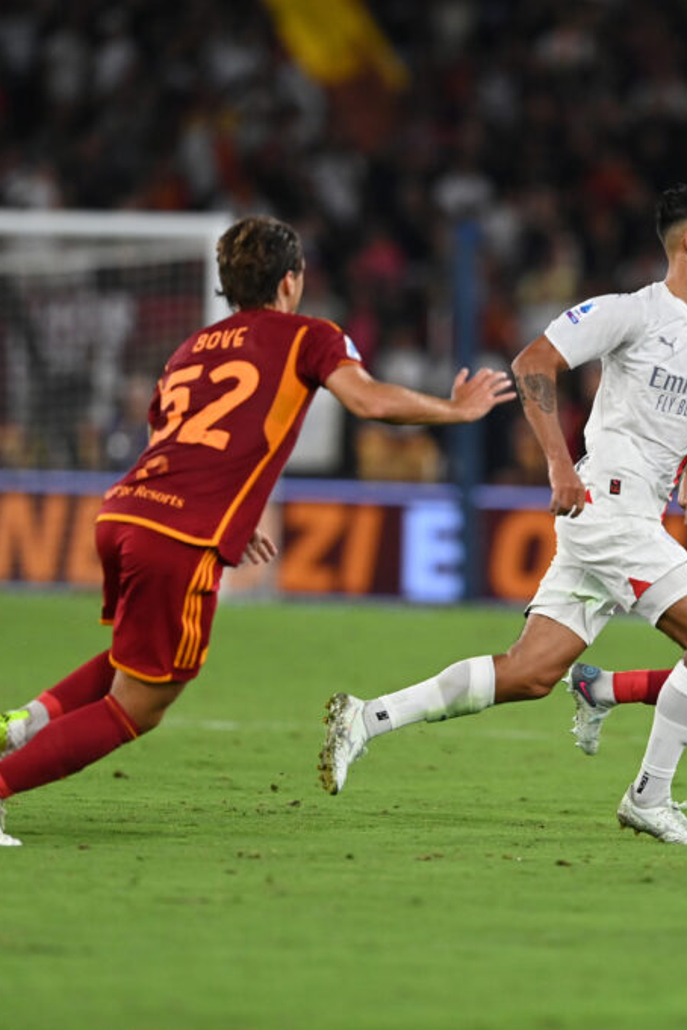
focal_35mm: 602
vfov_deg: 3.4
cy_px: 515
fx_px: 17231
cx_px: 633
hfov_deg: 2.3
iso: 3200
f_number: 3.5
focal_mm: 400
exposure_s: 1/2000
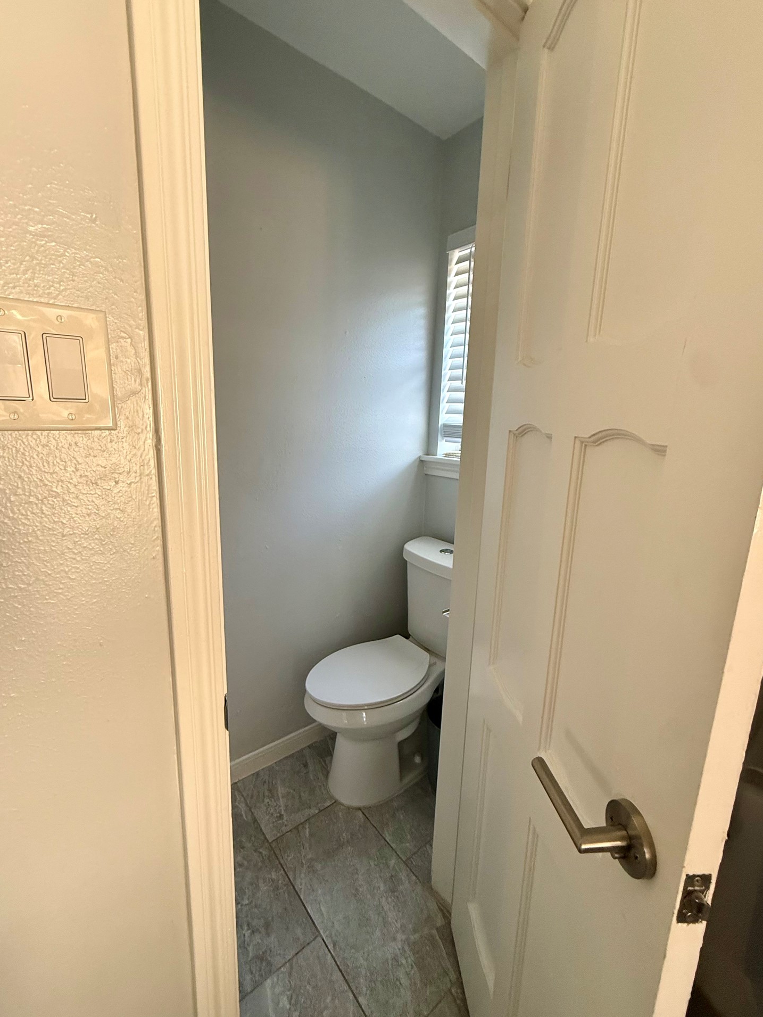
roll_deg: -2.8
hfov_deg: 81.8
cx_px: 383
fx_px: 441
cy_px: 502
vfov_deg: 98.2
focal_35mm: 15
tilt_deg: -10.1
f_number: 2.2
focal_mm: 2.22
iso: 320
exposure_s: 1/99
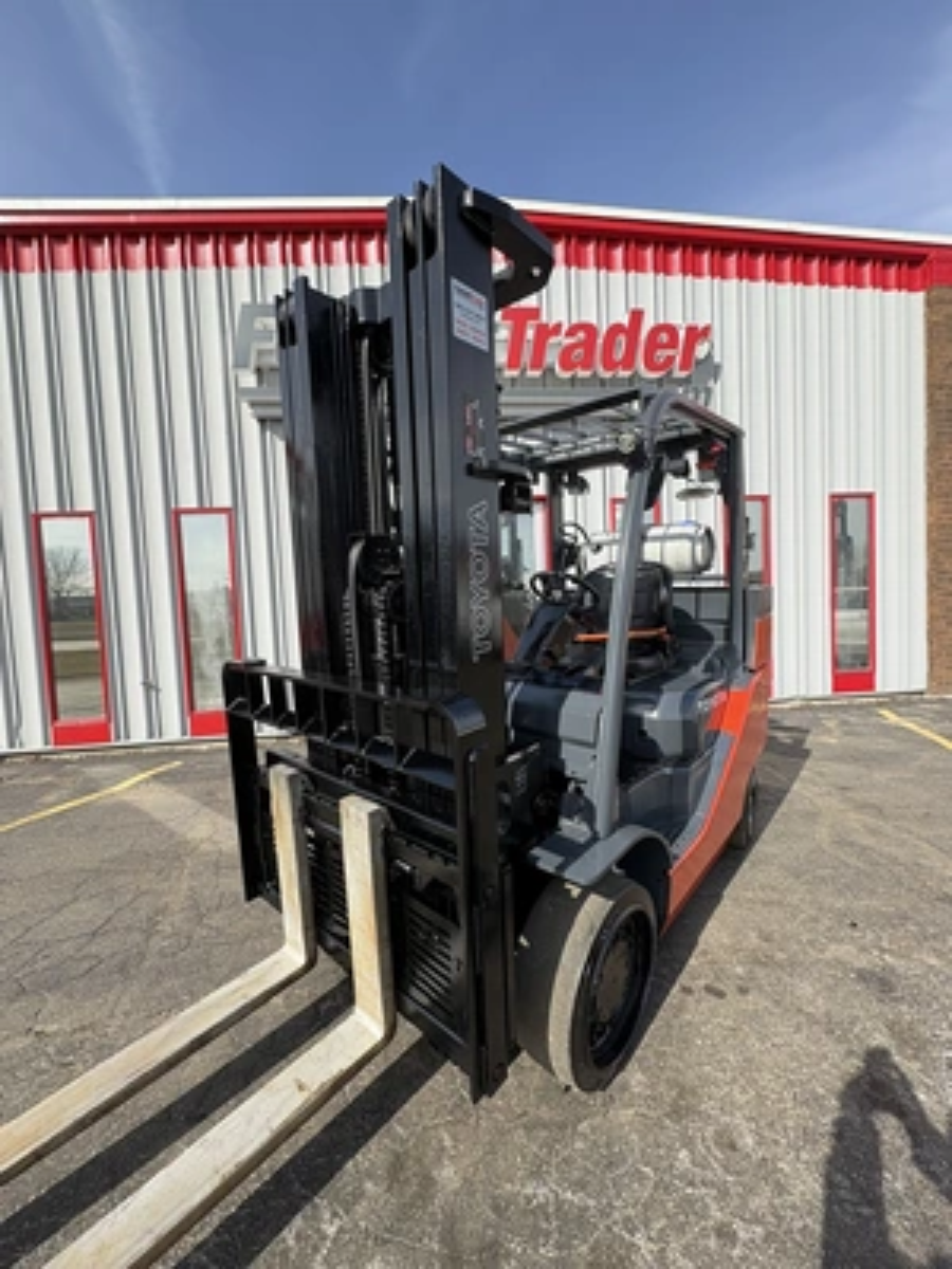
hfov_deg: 85.7
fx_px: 513
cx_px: 476
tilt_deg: -2.0
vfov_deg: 102.1
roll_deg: +3.4
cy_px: 634
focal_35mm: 14
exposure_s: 1/573
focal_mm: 2.22
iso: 64
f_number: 2.2
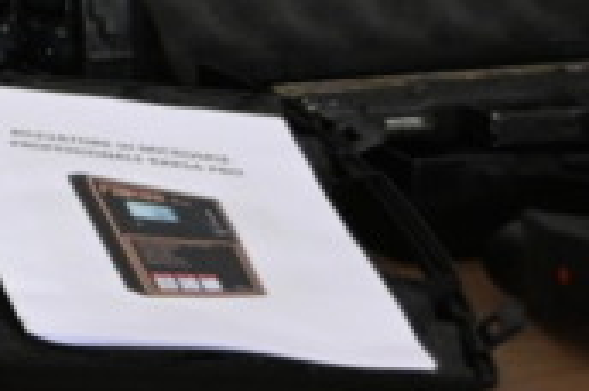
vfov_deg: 4.3
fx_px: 5028
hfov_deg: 6.0
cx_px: -1425
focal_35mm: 308
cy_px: -722
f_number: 3.8
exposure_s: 1/125
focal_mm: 27.5
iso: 720
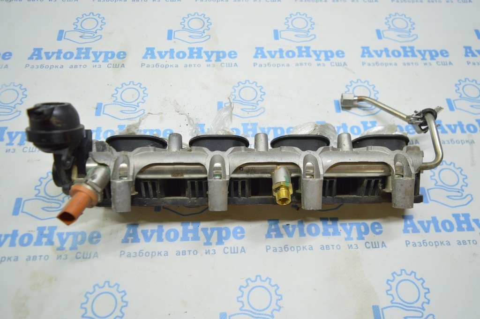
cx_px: 240
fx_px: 360
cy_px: 160
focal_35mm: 27
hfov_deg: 67.4
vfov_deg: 47.9
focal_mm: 18
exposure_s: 1/60
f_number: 3.5
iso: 400
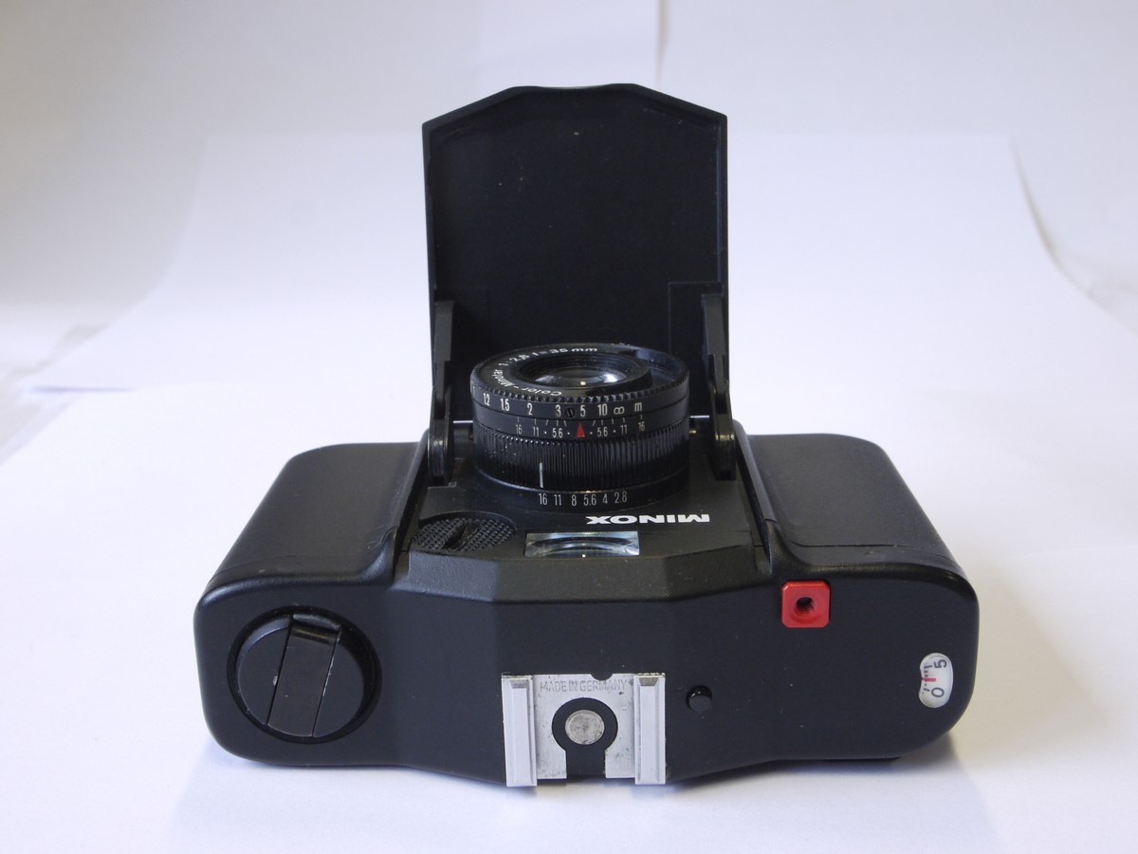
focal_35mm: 44
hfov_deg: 42.9
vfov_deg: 32.9
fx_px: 1446
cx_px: 569
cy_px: 427
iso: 400
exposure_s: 1/13
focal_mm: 22
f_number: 11
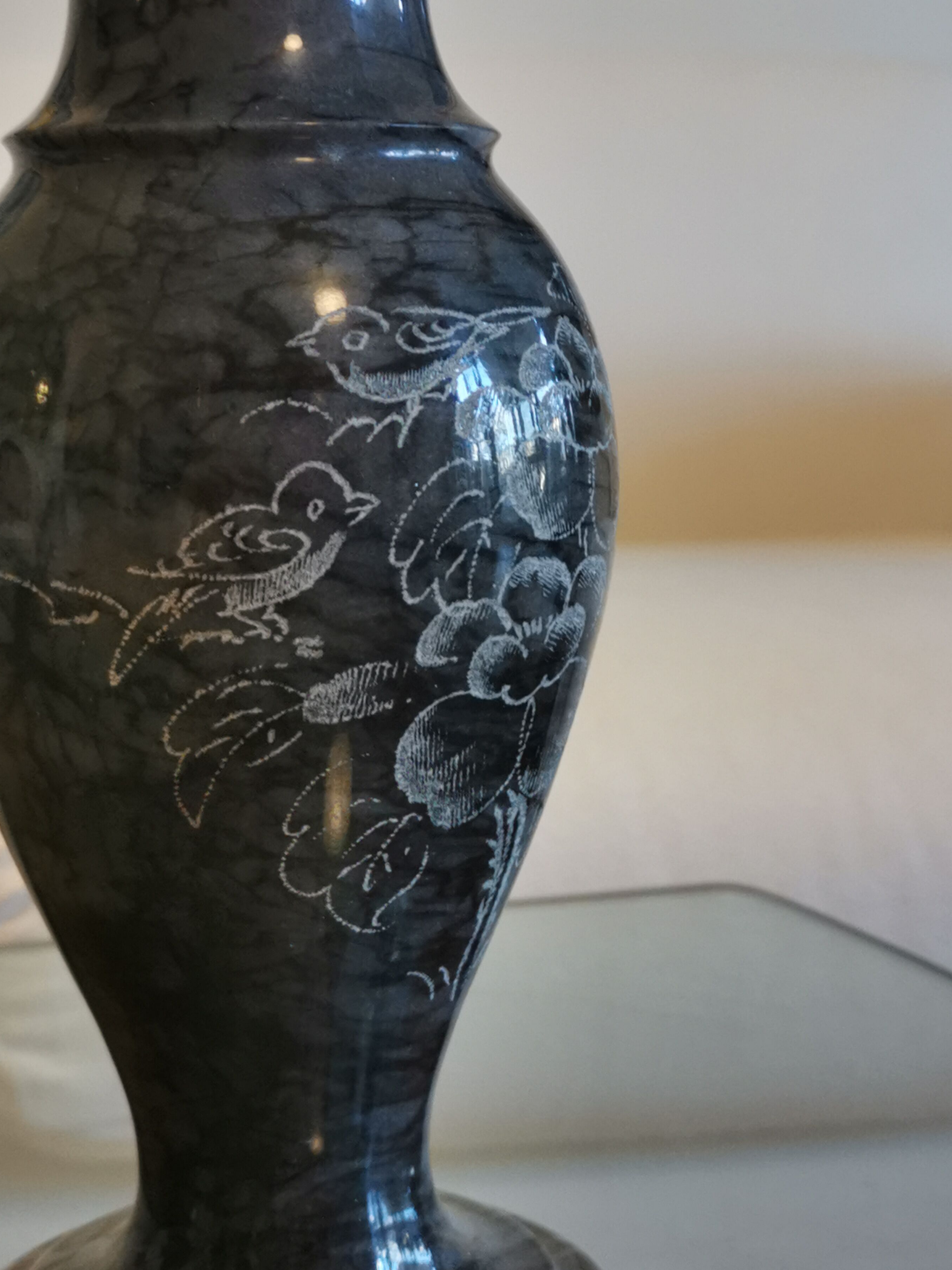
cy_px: 643
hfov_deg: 23.7
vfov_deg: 31.2
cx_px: 480
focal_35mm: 62
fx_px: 2273
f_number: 1.8
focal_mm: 5.58
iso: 160
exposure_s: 1/50
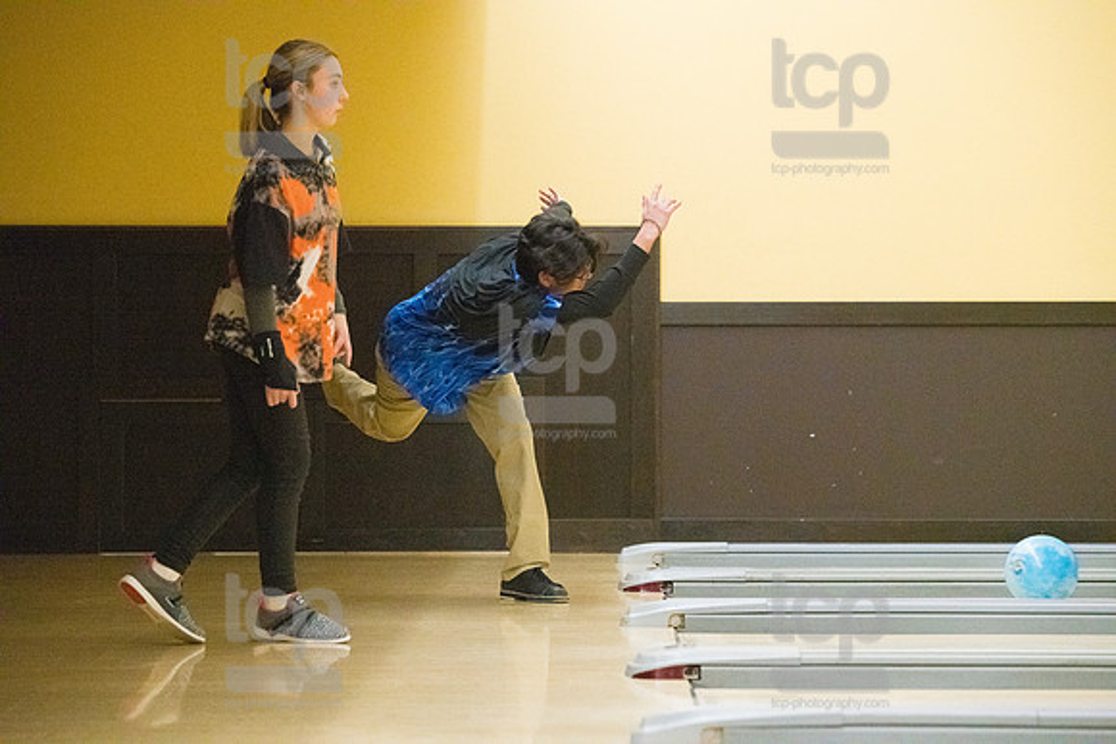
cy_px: 372
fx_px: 3876
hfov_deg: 16.4
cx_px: 558
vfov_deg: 11.0
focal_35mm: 125
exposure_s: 1/1000
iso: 10000
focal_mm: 125
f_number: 4.5
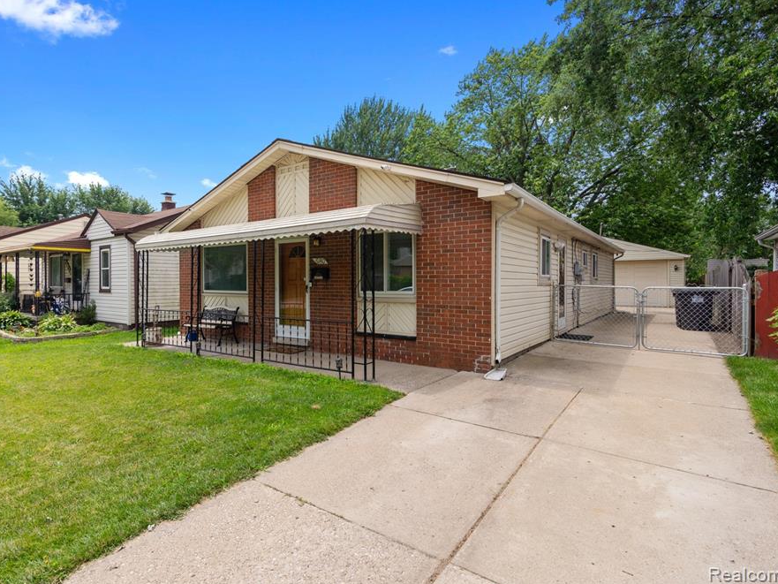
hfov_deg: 84.3
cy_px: 287
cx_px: 345
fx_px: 427
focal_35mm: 19
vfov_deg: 68.7
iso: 400
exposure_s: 1/640
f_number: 8
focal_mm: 17
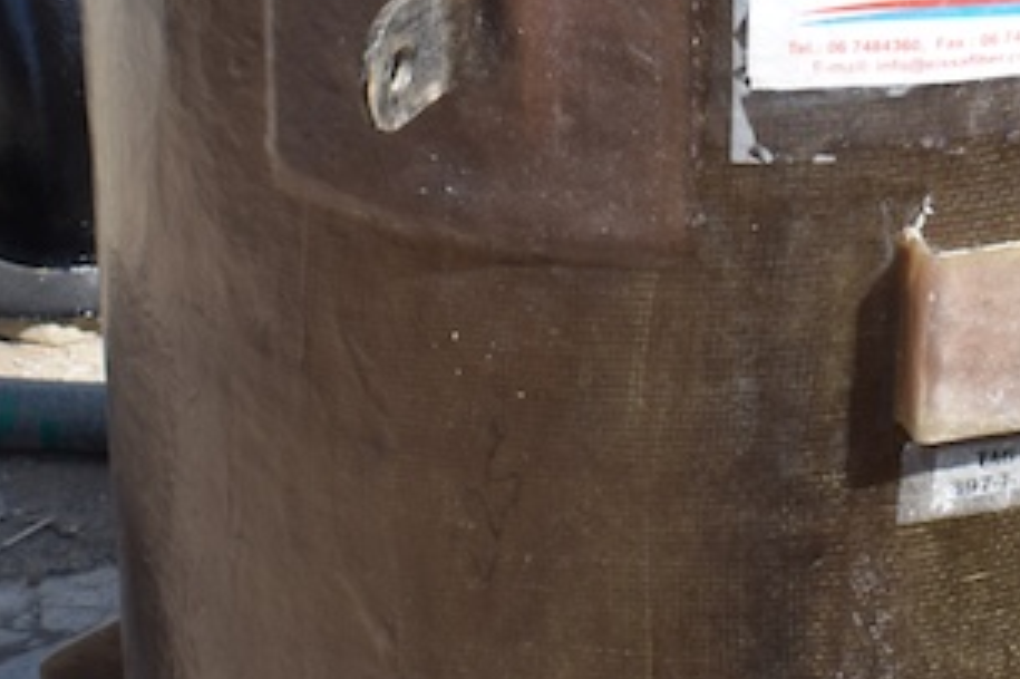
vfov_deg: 11.6
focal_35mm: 118
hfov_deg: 17.3
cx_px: 762
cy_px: 161
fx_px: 3341
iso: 200
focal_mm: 20
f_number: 8
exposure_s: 1/500
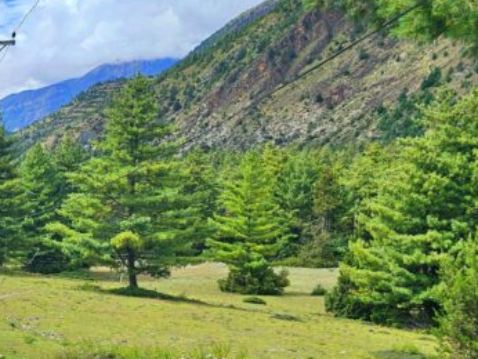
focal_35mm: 68
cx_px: -157
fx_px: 940
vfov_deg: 21.4
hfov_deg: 24.6
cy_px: 291
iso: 10
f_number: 1.7
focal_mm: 6.3
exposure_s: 1/640
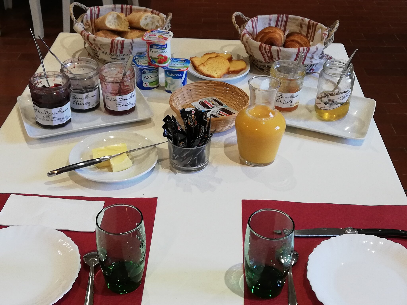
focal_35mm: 47
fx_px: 553
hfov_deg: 40.4
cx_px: 204
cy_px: 152
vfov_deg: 30.9
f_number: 2.2
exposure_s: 1/33.3
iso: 160
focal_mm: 3.81
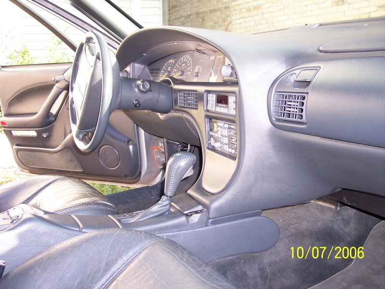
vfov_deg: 36.8
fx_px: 434
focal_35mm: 39
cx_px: 192
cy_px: 144
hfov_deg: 47.9
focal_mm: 8
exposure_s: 1/60
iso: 100
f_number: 2.8
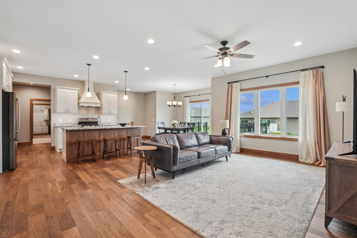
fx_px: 159
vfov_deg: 73.7
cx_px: 178
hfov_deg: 96.7
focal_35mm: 16
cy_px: 119
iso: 800
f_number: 10
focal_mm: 16
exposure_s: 1/40
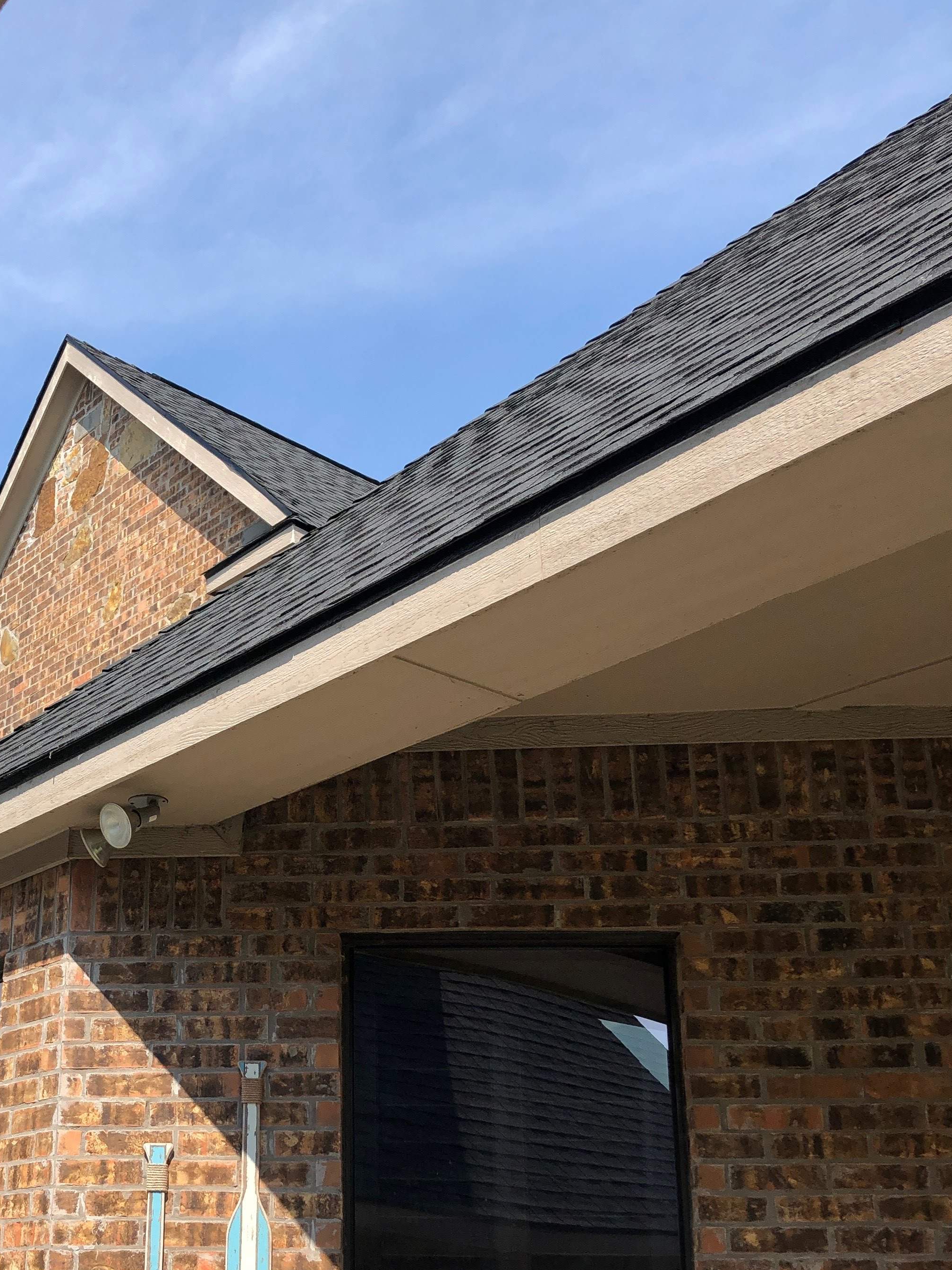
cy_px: 898
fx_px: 1540
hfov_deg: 33.7
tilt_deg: +16.0
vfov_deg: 43.8
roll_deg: -2.0
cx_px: 242
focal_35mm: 42
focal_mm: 4
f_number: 1.8
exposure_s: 1/1656
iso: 20
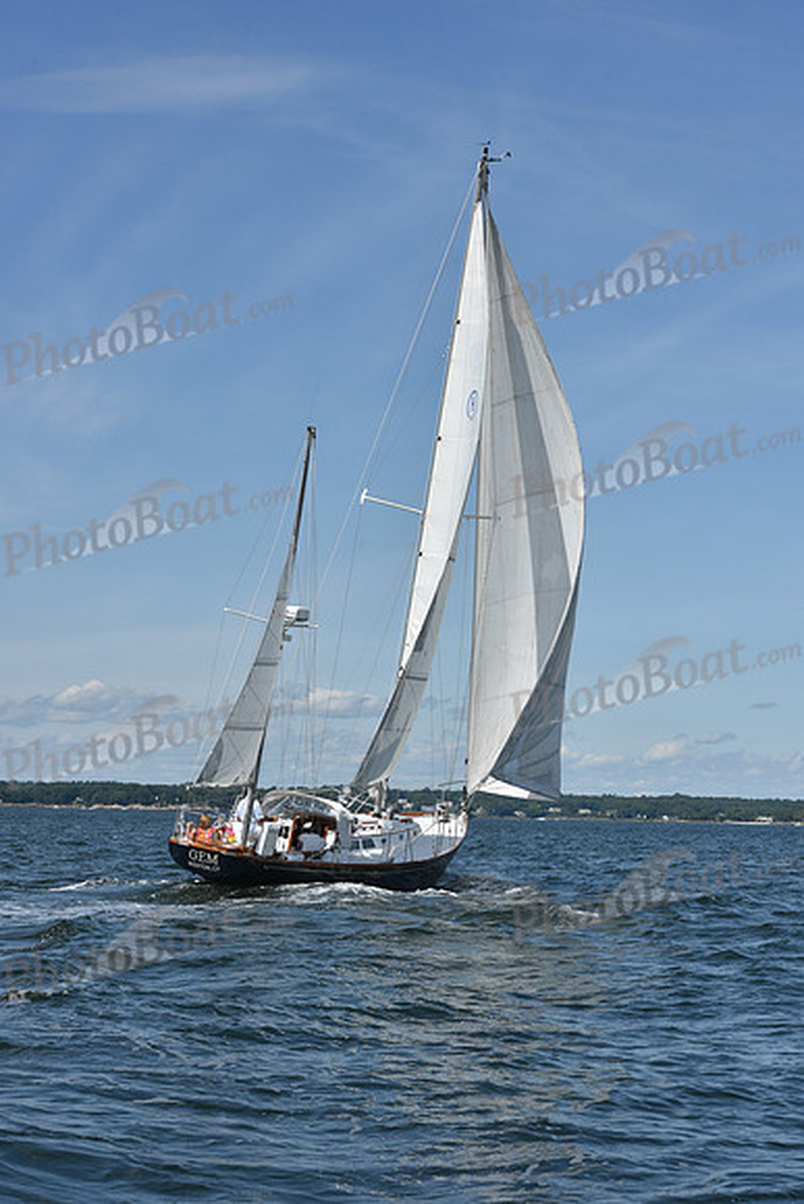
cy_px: 602
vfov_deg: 28.8
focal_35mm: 70
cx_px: 402
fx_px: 2343
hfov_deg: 19.5
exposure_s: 1/1000
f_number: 11
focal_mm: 70
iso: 320
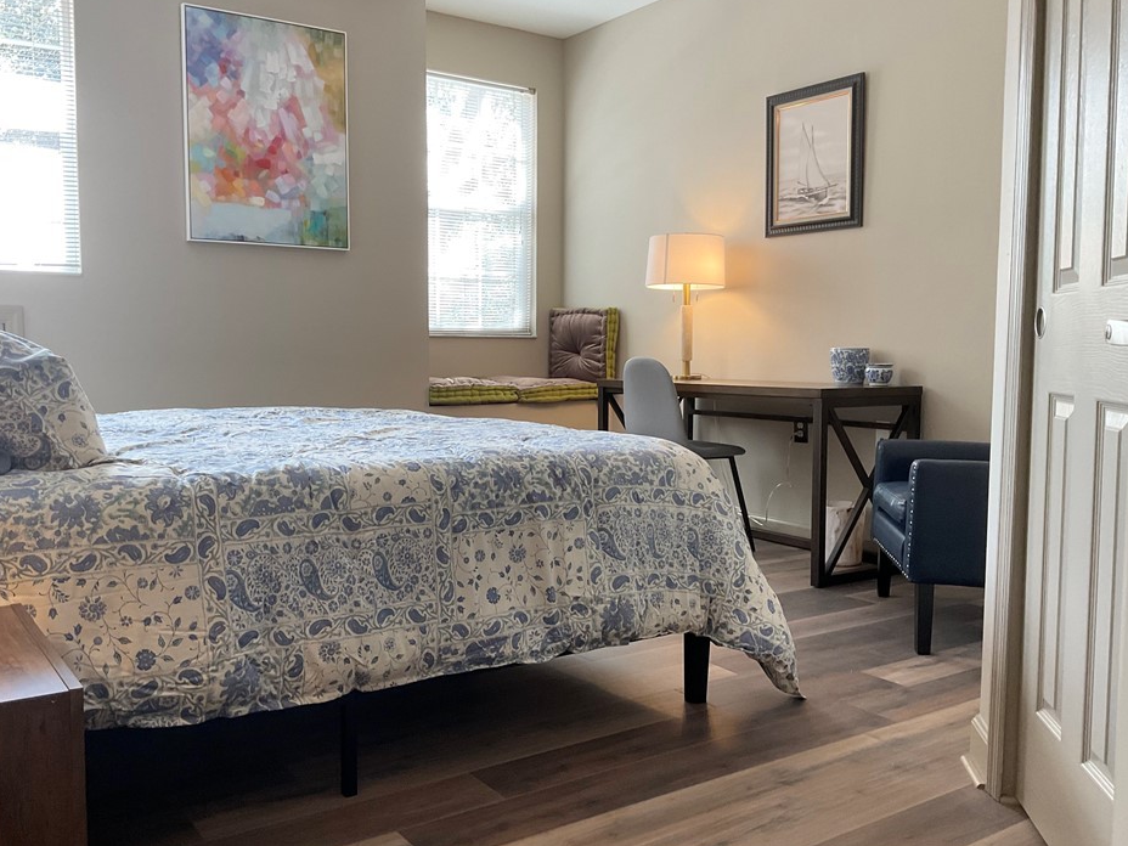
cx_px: 518
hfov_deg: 56.7
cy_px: 430
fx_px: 1043
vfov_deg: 44.2
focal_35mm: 32
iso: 64
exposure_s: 1/120
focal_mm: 3
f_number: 1.8
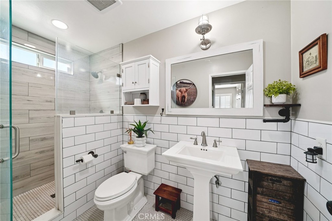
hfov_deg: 112.6
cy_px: 110
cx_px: 166
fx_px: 111
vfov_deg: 90.0
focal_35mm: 12
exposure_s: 1/25
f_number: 8
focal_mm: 12
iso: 400
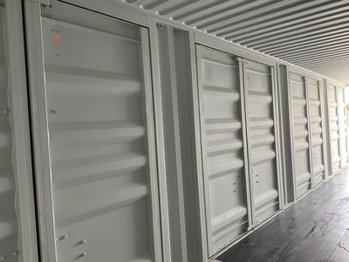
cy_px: 131
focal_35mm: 29
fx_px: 292
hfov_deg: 61.7
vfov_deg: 48.2
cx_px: 174
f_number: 1.8
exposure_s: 1/60
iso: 100
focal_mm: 3
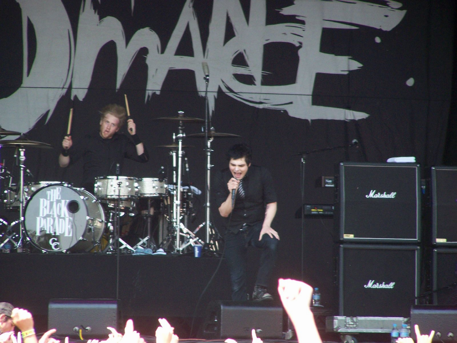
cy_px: 172
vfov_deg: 4.1
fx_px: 4848
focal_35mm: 367
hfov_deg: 5.4
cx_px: 228
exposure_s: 1/320
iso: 160
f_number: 3.6
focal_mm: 60.8
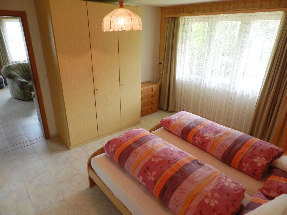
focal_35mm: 23
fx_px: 191
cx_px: 144
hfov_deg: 73.9
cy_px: 108
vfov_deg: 58.9
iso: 160
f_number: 3.4
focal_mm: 4
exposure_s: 1/40
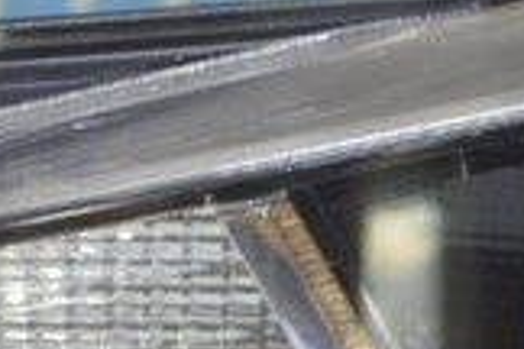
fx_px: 4978
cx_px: -585
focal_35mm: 342
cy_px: 393
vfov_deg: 4.0
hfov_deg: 5.9
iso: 400
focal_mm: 36
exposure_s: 1/20
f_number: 5.6
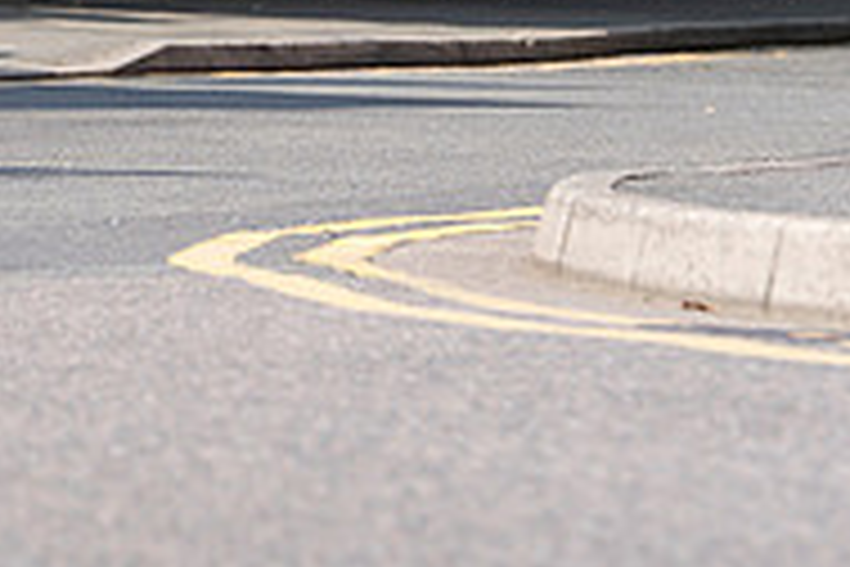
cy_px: -241
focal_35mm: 346
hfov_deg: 5.9
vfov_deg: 4.0
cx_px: -247
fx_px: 8169
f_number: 5.6
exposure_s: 1/640
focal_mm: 113
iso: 200
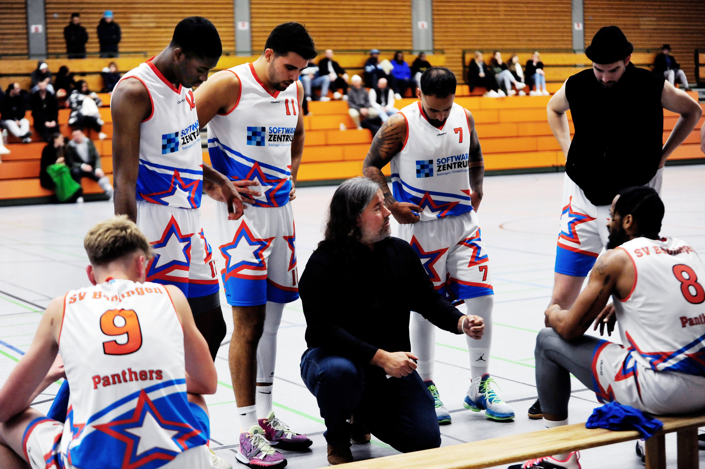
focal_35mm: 70
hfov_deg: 28.9
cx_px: 352
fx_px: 1370
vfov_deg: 19.4
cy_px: 234
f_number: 2.8
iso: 2500
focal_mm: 70
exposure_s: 1/200
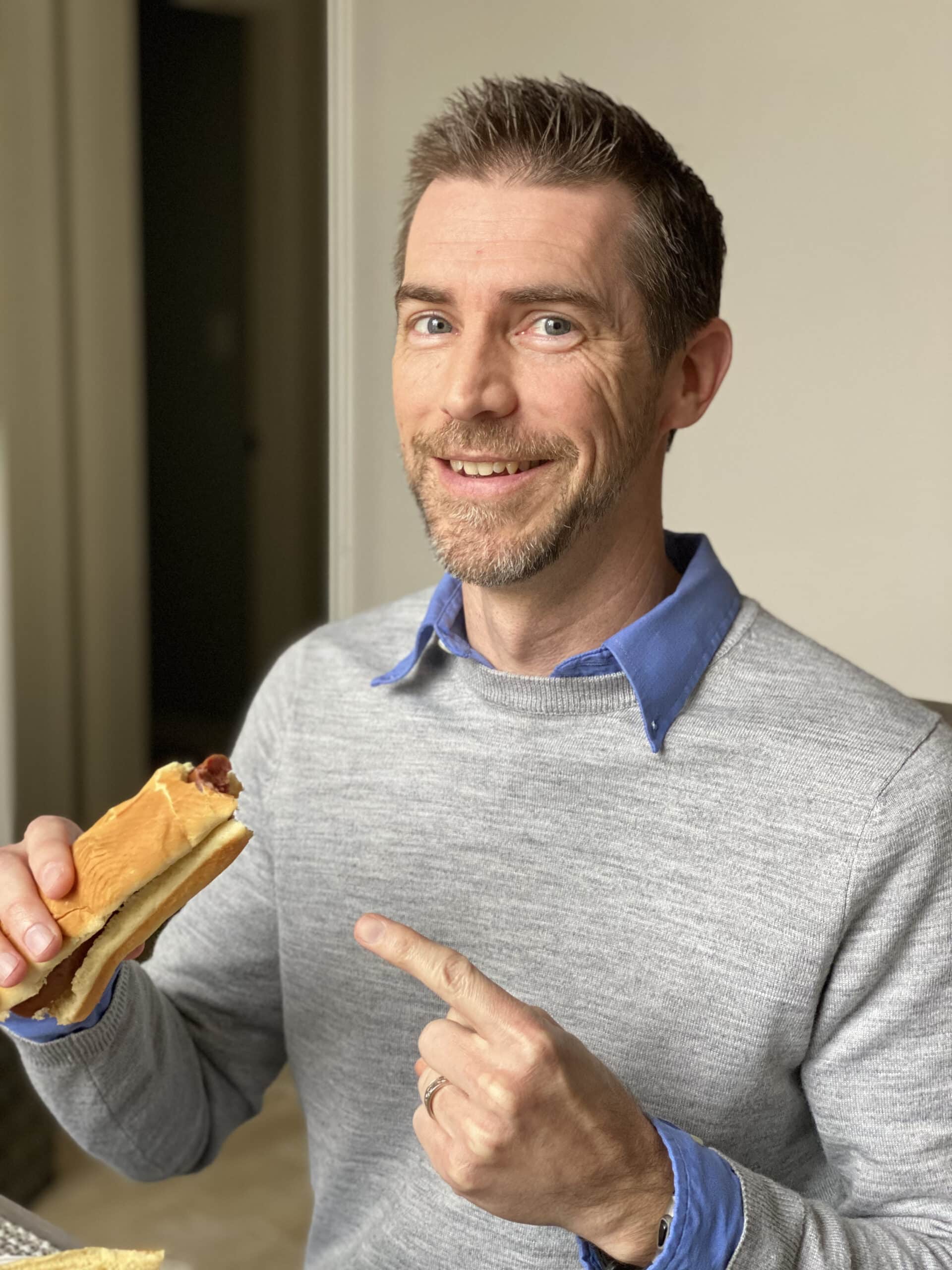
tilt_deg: -8.1
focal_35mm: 52
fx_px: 1907
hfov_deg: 28.0
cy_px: 635
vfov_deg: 36.8
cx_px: 476
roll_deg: -1.4
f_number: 2
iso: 200
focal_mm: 6
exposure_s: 1/122
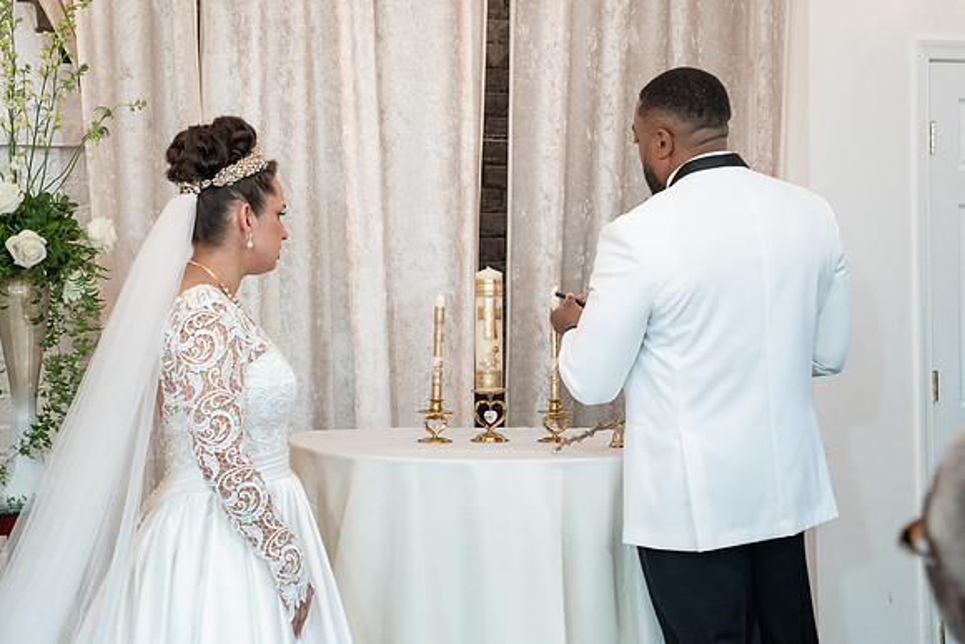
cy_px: 326
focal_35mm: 73
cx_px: 533
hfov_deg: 27.7
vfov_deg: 18.7
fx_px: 1957
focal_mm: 65
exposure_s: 1/100
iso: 2000
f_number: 4
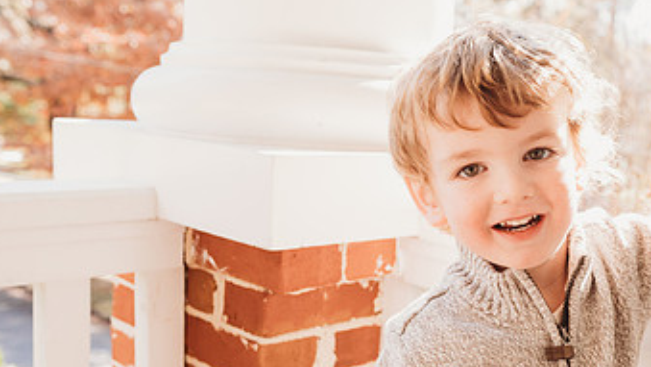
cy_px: 224
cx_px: 451
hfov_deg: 46.3
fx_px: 743
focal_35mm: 43
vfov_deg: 27.7
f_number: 4.5
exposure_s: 1/200
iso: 400
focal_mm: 24
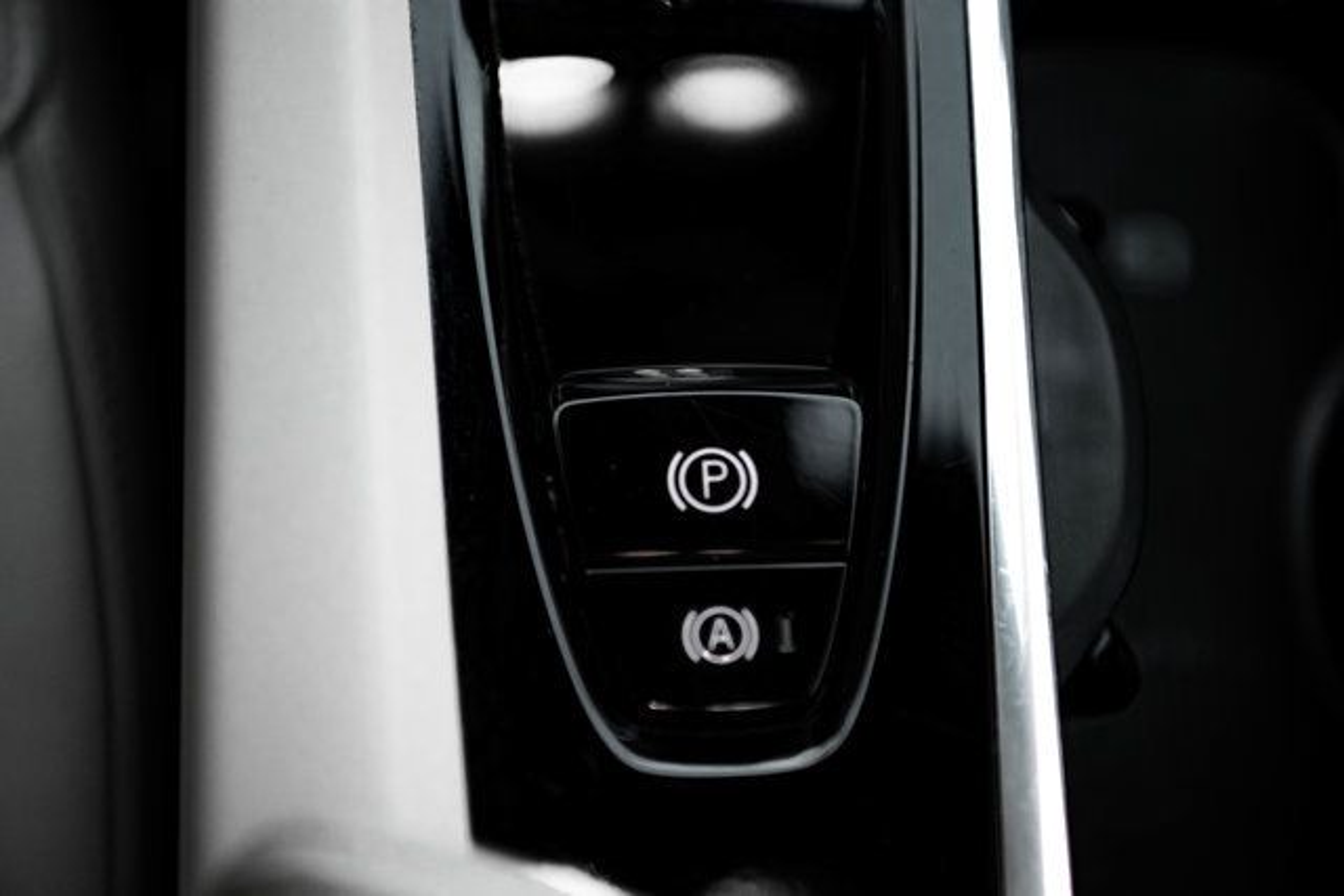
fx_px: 2166
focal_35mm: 58
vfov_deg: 23.4
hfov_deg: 34.5
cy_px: 448
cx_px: 672
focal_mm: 58
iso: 1250
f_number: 2.8
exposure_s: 1/200
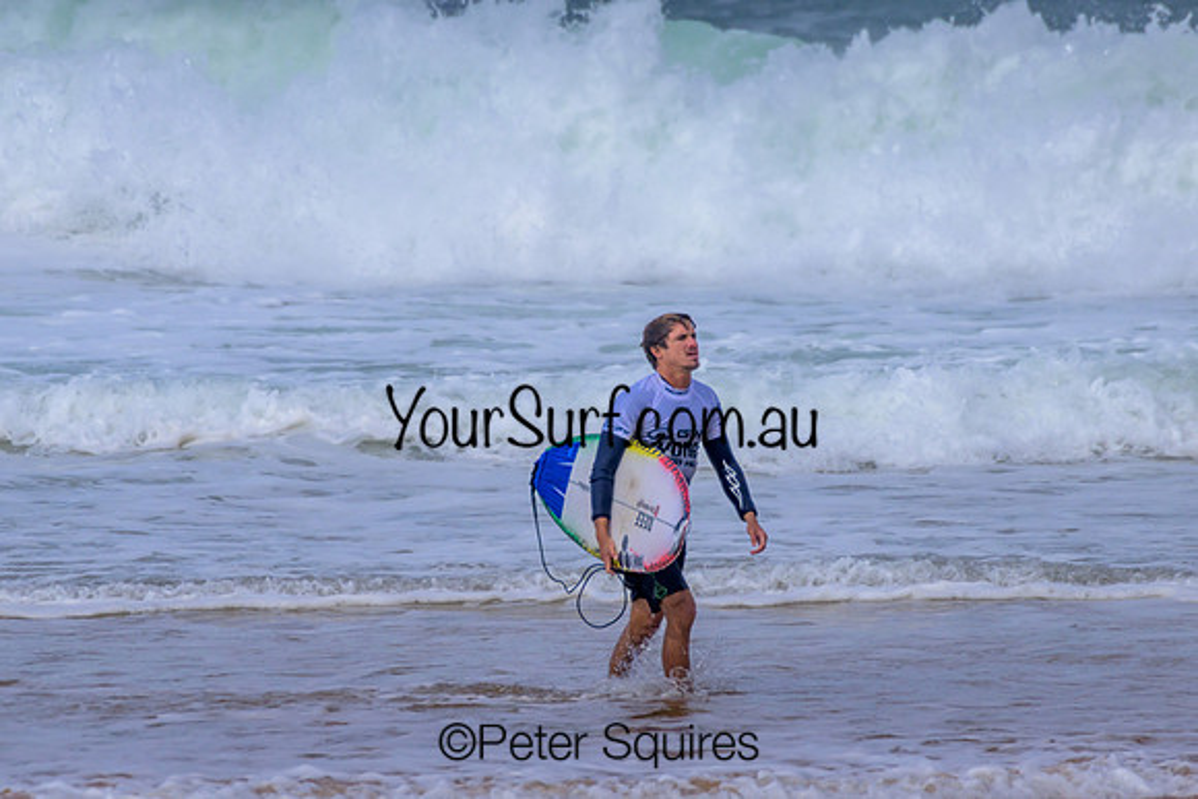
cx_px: 599
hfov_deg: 2.3
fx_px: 29956
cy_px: 400
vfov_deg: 1.5
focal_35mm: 900
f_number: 11
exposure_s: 1/2500
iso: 720
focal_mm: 900
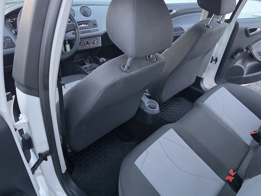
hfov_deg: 69.3
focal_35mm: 25
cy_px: 94
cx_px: 141
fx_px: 188
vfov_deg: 54.9
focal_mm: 6.5
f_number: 1.4
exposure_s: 1/100
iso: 1000
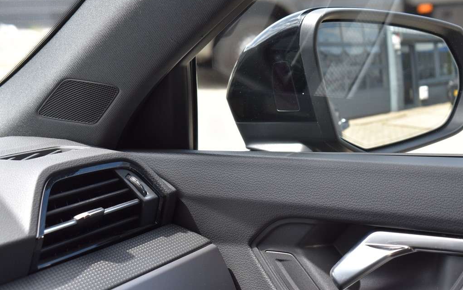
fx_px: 1066
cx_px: 232
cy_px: 136
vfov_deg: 15.5
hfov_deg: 24.5
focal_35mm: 85
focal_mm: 55
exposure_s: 1/250
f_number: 8
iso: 400
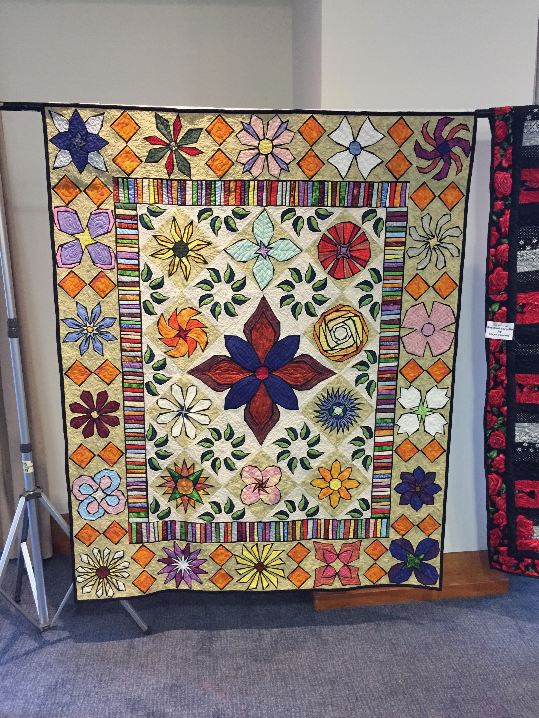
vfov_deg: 61.7
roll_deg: +0.5
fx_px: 602
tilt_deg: -11.3
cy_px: 359
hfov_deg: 48.2
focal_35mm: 29
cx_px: 270
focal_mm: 4.15
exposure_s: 1/25
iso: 250
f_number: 2.2
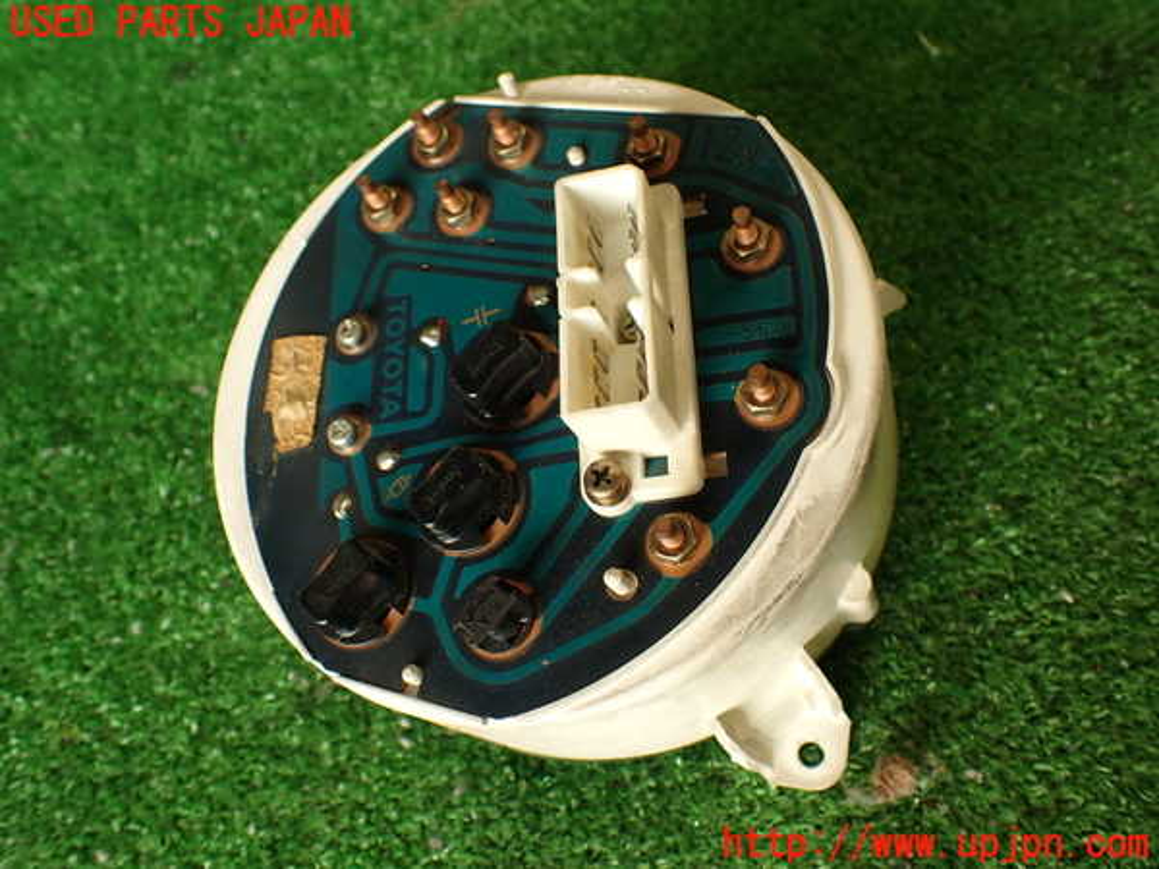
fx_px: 1004
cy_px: 434
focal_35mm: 30
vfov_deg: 46.8
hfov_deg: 60.0
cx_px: 580
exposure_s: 1/60
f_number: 2.3
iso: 100
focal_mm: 5.4
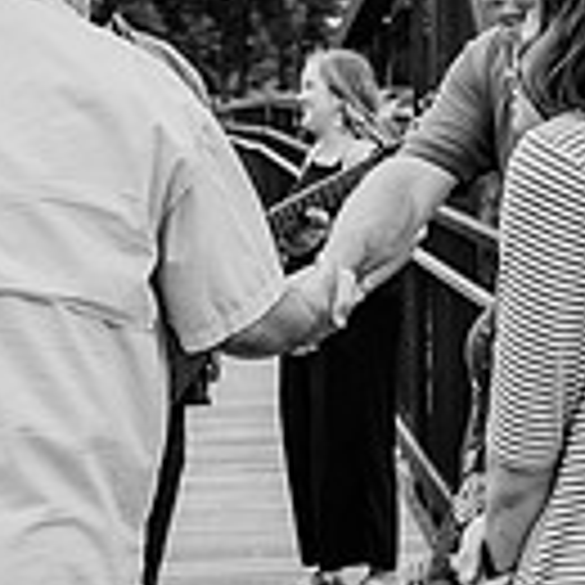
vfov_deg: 15.3
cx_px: 410
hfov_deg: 15.2
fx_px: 2180
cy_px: 196
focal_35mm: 114
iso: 320
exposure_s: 1/800
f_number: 4
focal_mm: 30
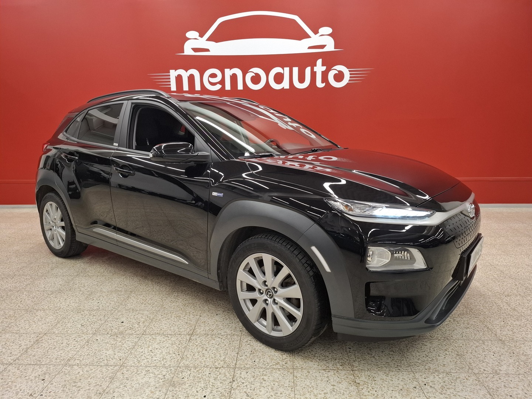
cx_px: 266
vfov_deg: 58.9
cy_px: 200
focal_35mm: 23
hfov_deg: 73.9
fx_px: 353
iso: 160
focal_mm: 5.54
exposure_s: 1/100
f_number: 1.8
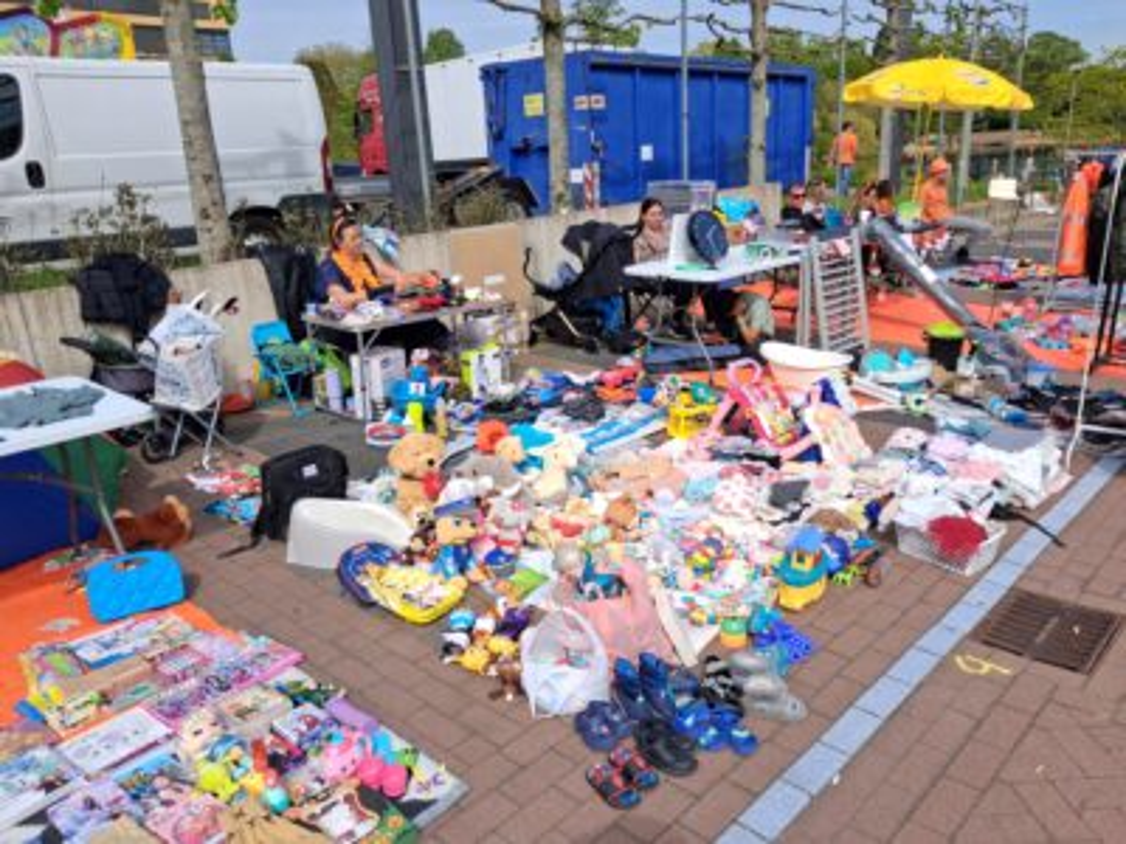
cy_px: 422
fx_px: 878
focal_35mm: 27
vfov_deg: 51.4
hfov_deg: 65.3
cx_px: 563
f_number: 1.8
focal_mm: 4
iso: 20
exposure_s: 1/700
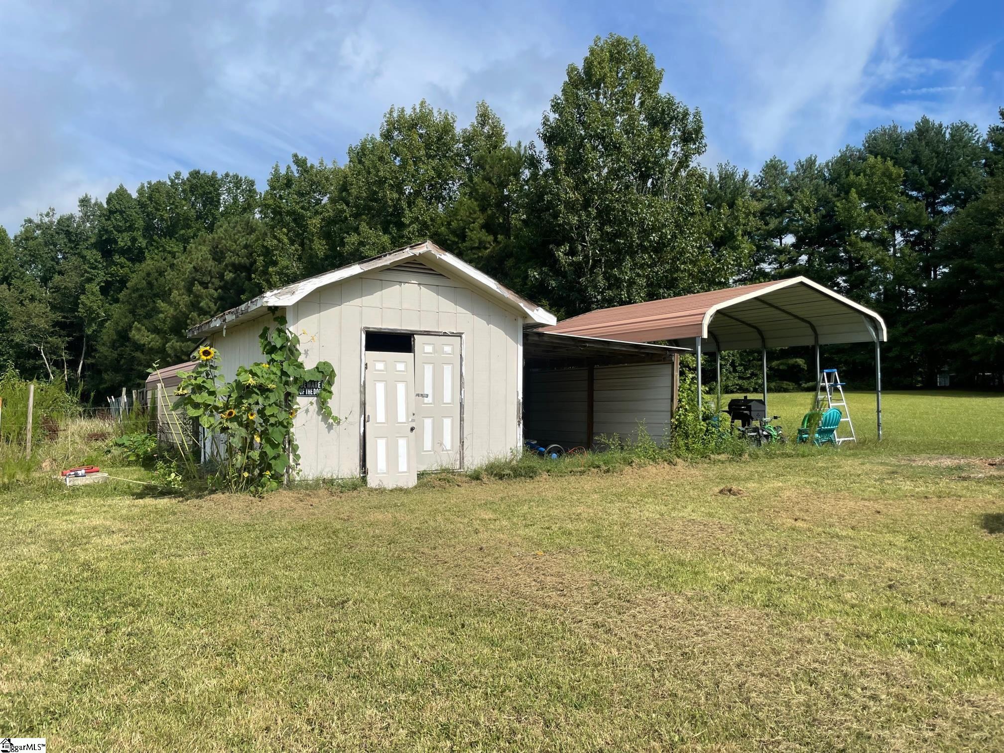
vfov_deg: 53.1
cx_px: 502
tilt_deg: +3.9
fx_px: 754
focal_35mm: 26
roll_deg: -0.4
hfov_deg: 67.3
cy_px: 376
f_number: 1.6
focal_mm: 4.2
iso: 32
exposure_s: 1/5291
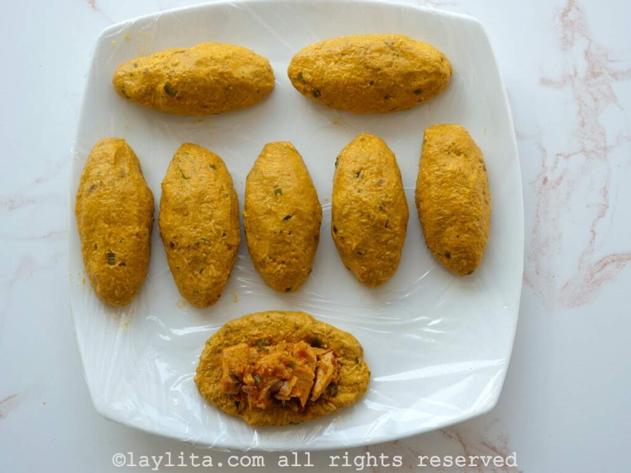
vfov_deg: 30.3
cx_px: 316
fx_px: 875
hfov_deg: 39.7
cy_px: 236
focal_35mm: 48
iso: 200
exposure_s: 1/125
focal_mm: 24
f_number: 4
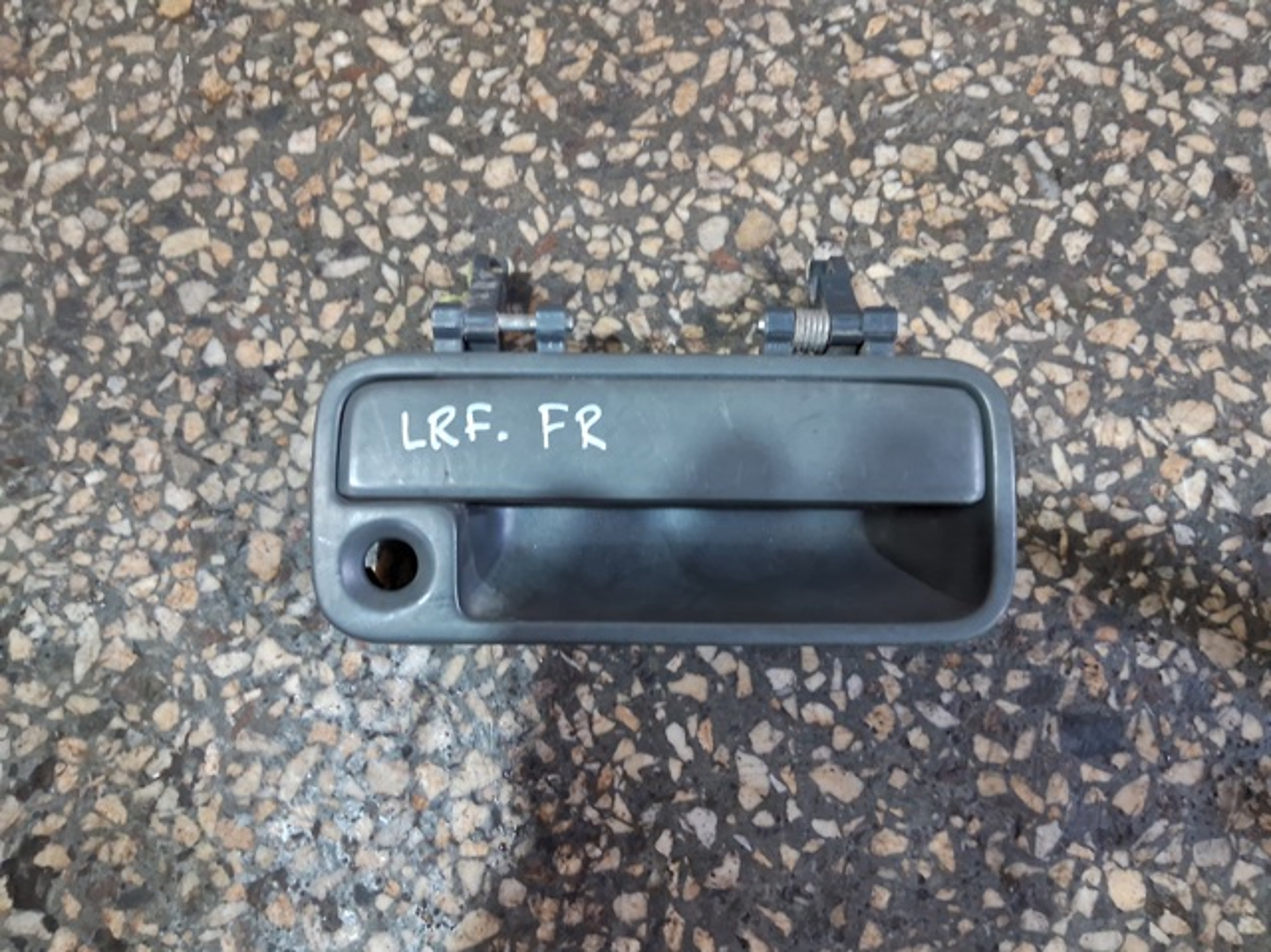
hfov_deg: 67.3
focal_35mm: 26
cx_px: 636
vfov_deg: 53.0
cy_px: 476
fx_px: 954
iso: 800
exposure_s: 1/25
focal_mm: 3.98
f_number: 1.8
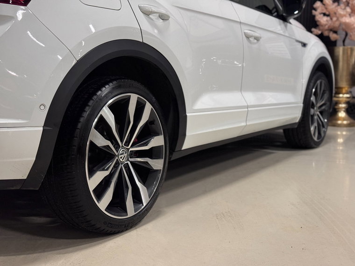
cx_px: 178
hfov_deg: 39.7
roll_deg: +0.1
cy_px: 133
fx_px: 492
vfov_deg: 30.3
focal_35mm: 48
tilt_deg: -5.8
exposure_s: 1/33
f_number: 1.78
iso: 400
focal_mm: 6.76
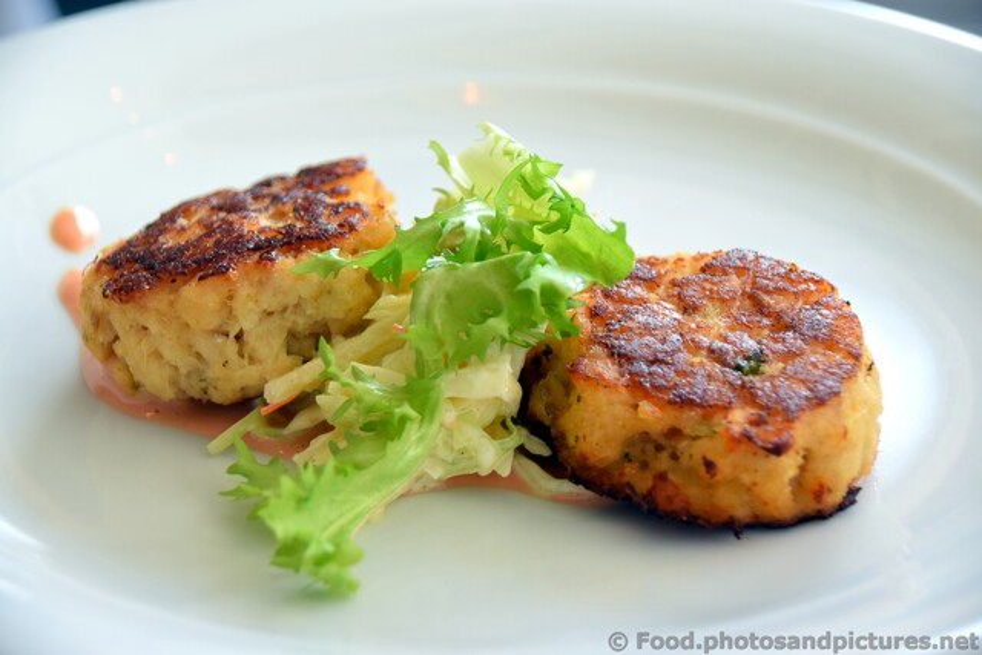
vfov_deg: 10.2
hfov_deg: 15.2
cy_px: 328
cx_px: 491
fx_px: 3683
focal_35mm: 135
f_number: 5.6
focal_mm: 90
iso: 800
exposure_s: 1/125
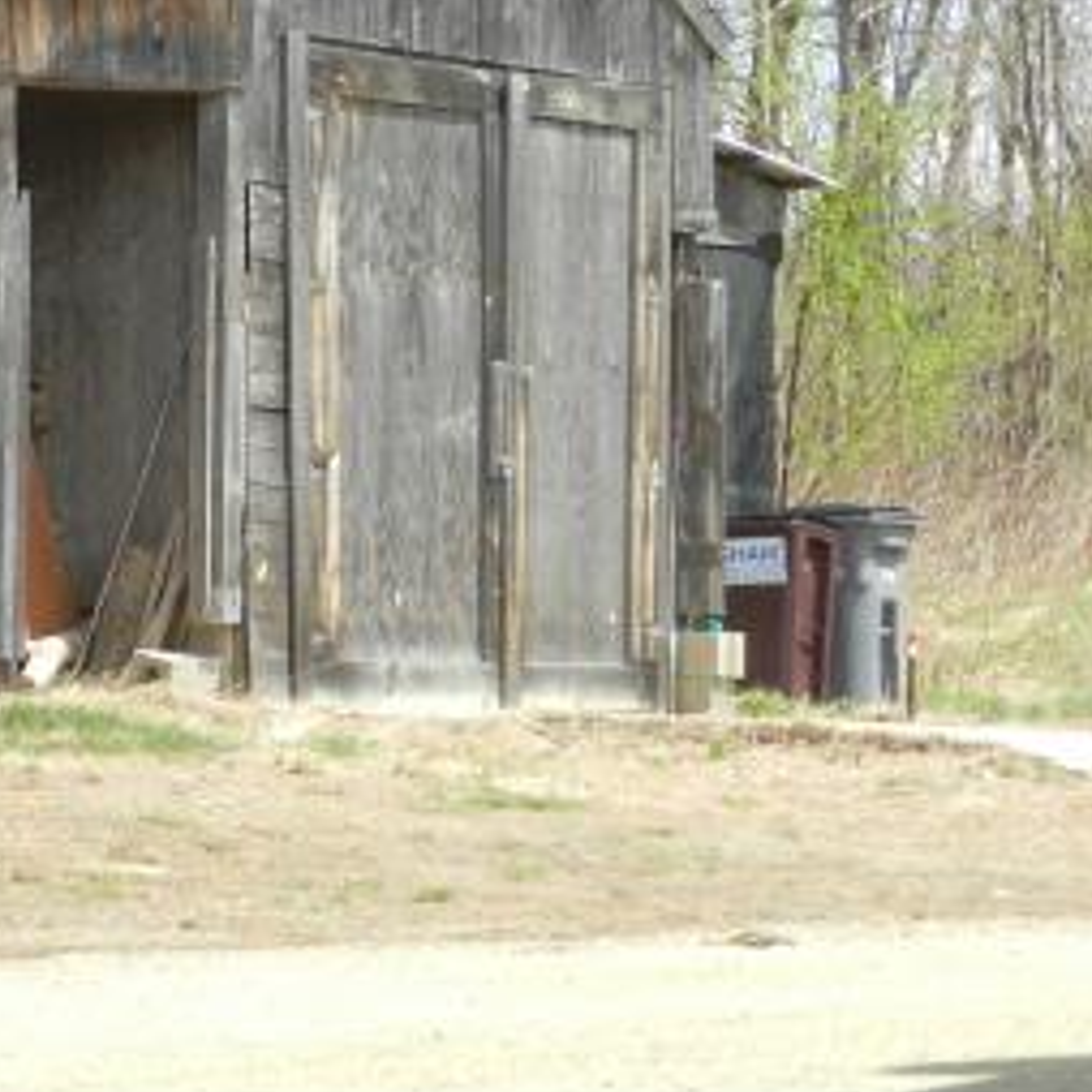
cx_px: -95
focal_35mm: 232
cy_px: 168
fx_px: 8280
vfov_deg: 7.5
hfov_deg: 7.5
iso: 160
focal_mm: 20.5
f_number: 4.8
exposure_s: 1/400
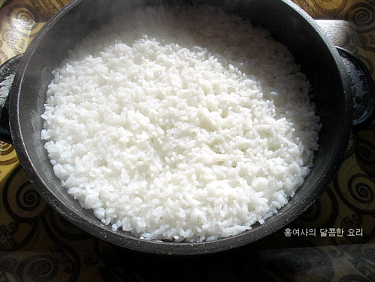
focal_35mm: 34
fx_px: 368
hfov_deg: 54.0
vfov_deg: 41.8
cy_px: 141
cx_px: 188
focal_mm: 5.7
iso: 50
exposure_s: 1/142
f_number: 4.9
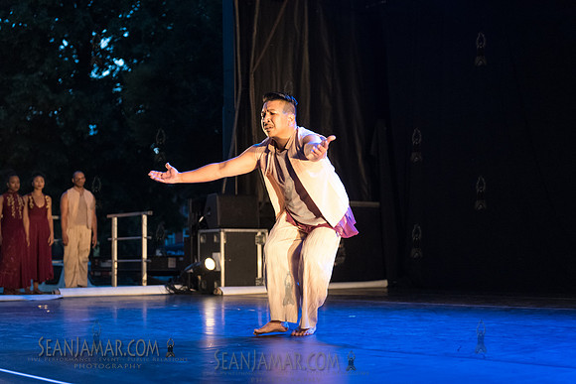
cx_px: 288
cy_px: 192
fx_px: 928
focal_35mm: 58
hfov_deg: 34.5
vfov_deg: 23.4
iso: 5000
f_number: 2.8
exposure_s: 1/250
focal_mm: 58
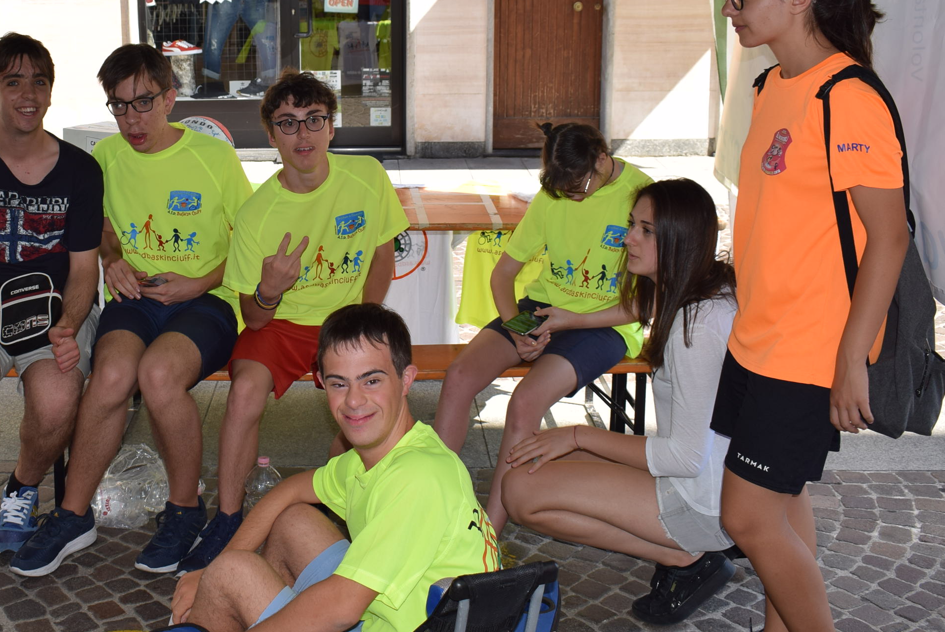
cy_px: 246
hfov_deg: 41.1
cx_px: 286
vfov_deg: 28.6
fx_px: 1235
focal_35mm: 47
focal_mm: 20
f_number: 5.6
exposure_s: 1/125
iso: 110
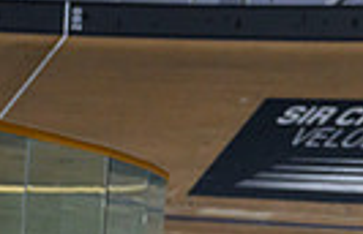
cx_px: 830
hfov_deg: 10.8
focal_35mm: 167
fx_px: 1668
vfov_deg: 7.9
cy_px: 360
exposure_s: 1/250
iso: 4000
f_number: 3.5
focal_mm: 36
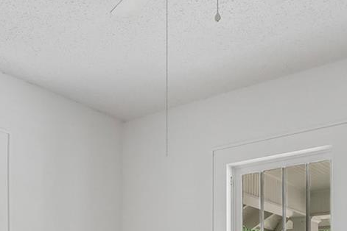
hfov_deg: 38.8
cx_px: 200
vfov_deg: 23.2
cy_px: 308
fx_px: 492
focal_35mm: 51
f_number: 8
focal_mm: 10
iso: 200
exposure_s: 1/30
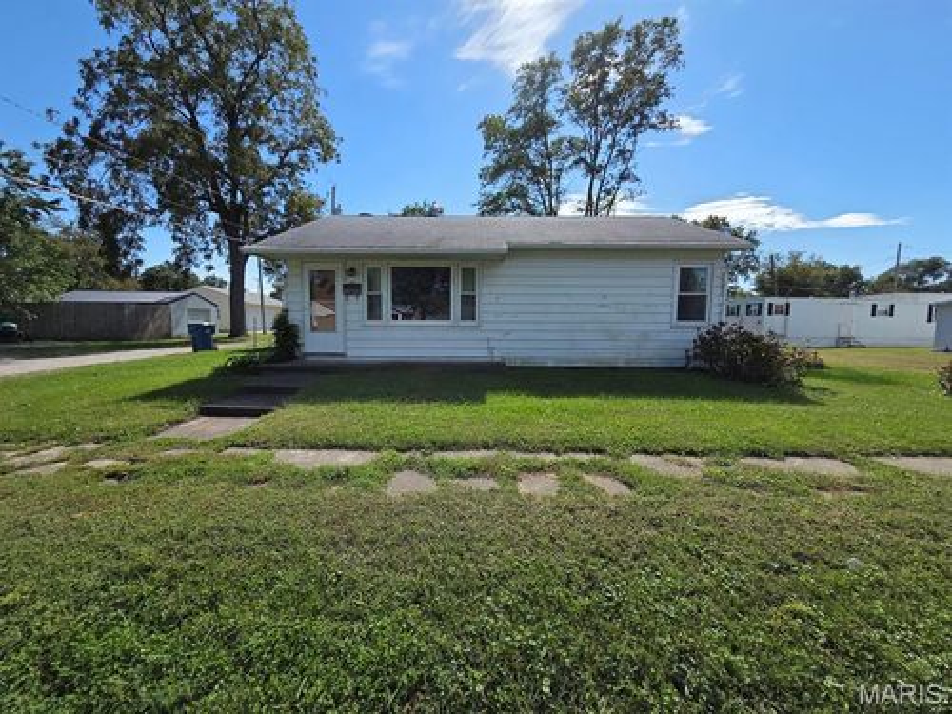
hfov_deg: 106.2
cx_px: 476
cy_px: 357
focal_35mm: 13
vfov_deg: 89.9
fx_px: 358
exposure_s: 1/2000
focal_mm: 2.2
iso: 50
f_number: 2.2
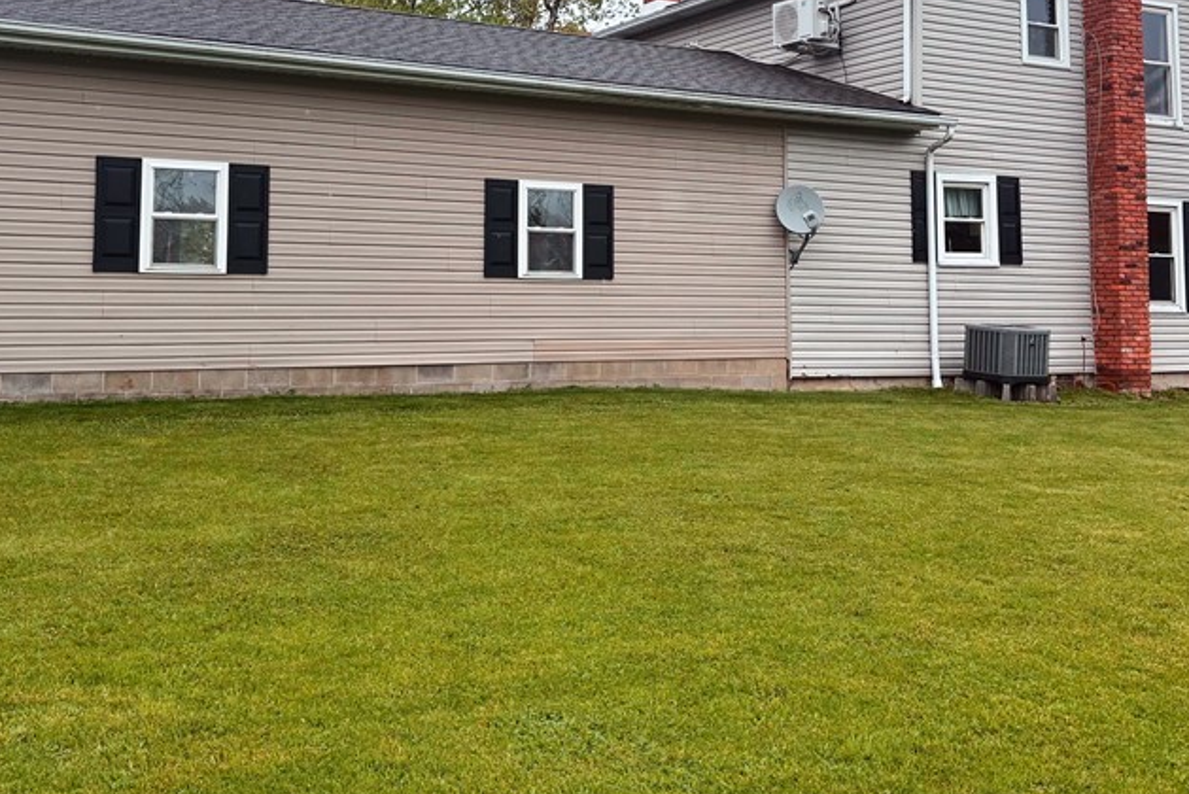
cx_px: 622
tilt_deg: +6.4
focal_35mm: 44
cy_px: 214
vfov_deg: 30.1
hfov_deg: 44.5
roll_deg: +1.0
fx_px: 1454
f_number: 1.6
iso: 50
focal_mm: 5.96
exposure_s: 1/1135
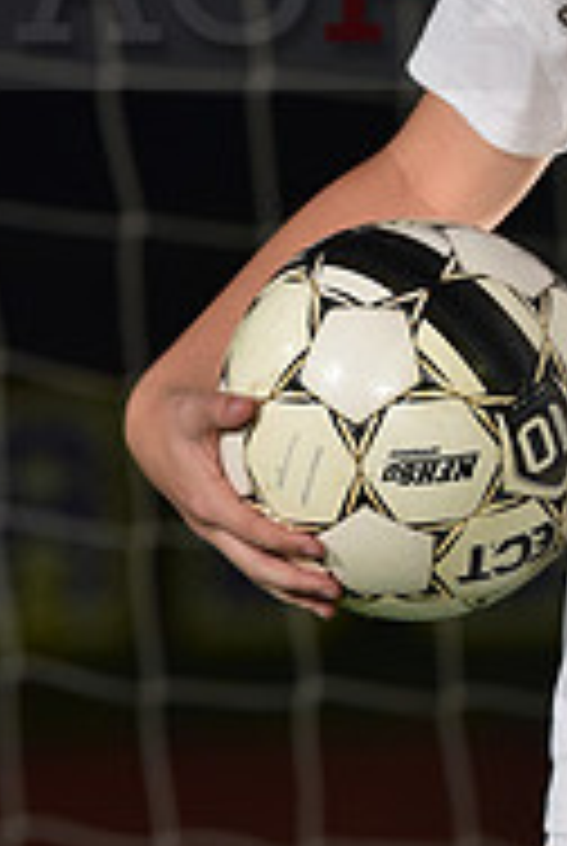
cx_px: 799
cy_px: -54
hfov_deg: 2.2
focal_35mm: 616
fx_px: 14499
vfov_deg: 3.3
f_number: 5
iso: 1250
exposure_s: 1/200
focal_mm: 200
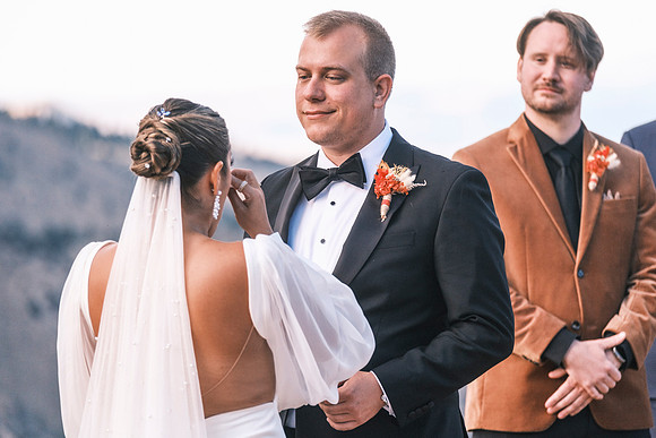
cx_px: 383
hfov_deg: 8.4
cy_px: 182
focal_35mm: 245
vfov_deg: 5.6
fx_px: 4471
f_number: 2.8
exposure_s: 1/2200
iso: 400
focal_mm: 140
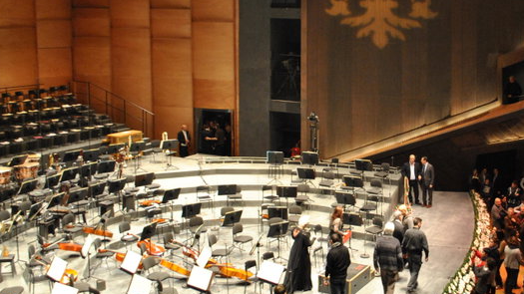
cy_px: 120
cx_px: 367
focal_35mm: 48
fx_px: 667
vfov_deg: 24.9
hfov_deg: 42.1
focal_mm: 20
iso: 720
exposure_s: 1/30
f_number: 3.8
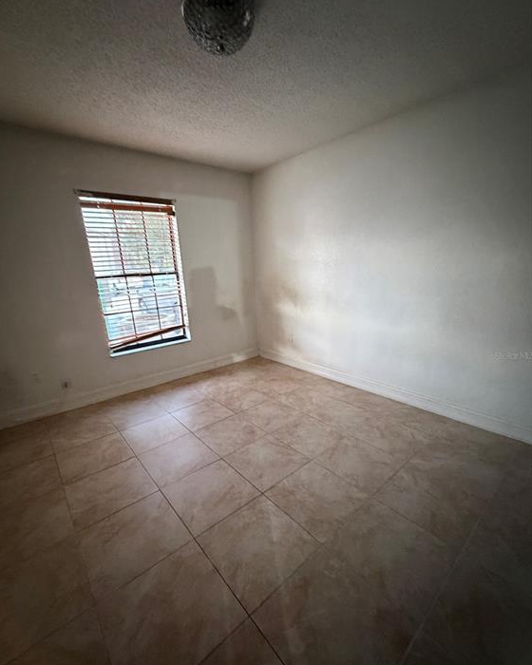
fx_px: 295
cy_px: 355
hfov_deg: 84.0
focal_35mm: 15
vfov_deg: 96.6
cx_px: 264
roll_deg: +2.5
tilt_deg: -16.0
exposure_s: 1/40
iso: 1000
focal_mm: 2.22
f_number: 2.2
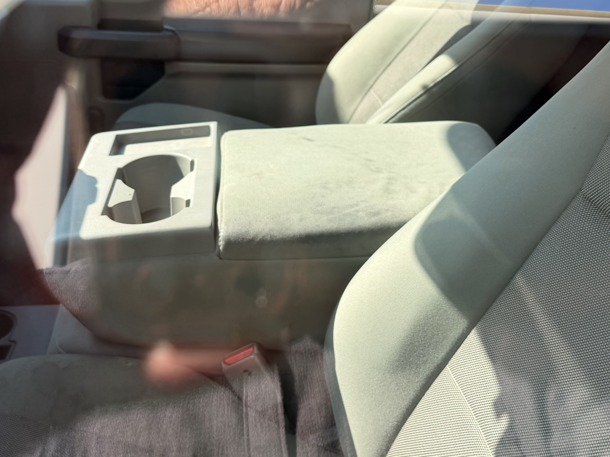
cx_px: 287
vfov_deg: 33.6
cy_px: 221
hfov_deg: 43.8
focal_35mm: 43
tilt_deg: -26.6
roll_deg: -4.4
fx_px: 758
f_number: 1.78
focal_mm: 6.76
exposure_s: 1/677
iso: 80
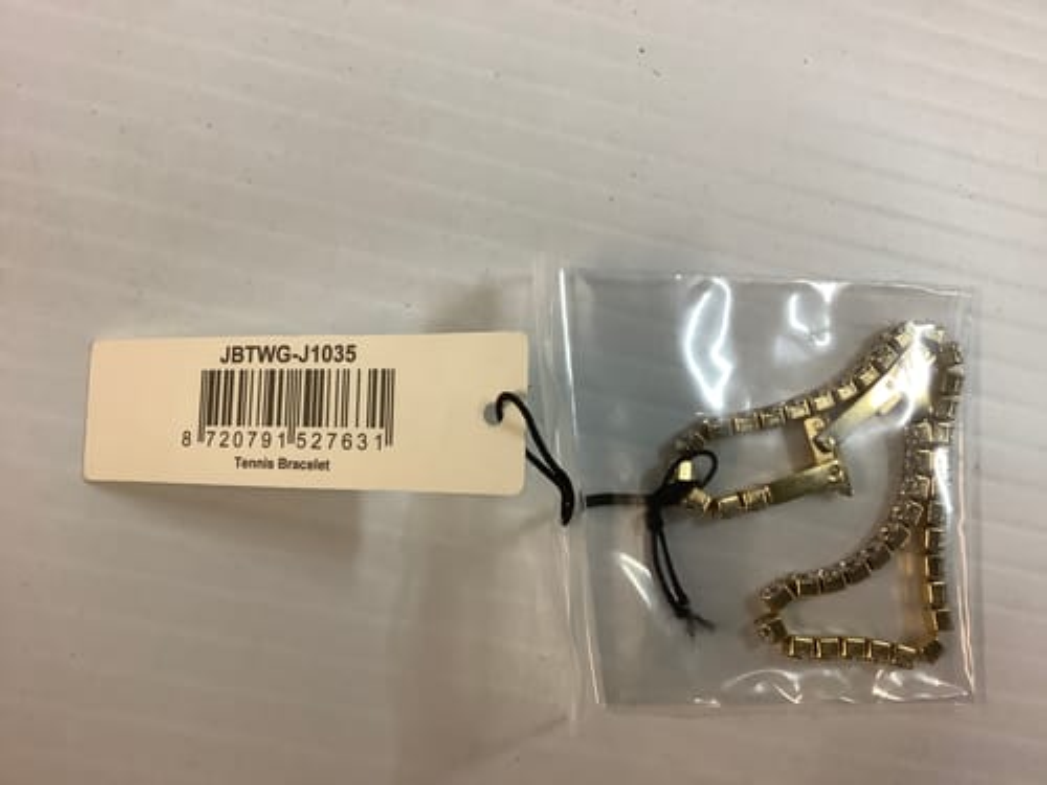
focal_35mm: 31
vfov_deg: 45.4
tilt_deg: -83.9
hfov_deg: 58.4
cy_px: 392
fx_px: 938
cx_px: 524
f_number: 2.4
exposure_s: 1/50
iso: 125
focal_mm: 3.3
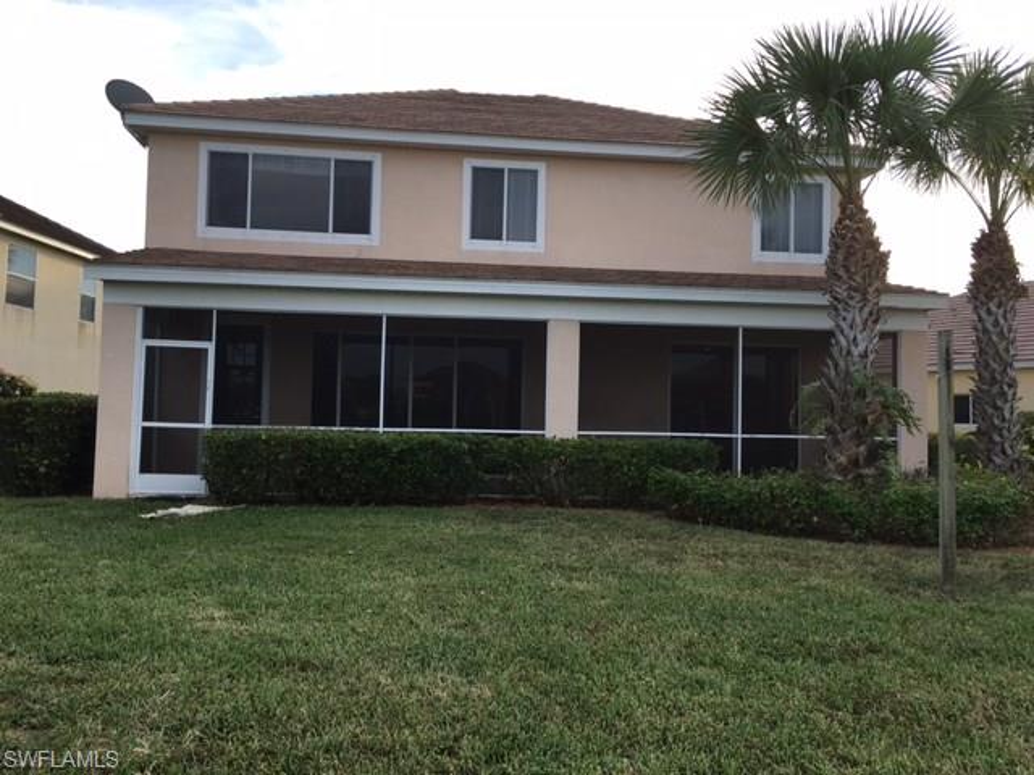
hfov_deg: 61.7
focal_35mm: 29
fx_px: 866
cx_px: 517
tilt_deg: +5.3
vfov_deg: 48.2
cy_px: 388
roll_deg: -1.4
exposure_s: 1/323
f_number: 2.2
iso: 25
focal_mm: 4.15
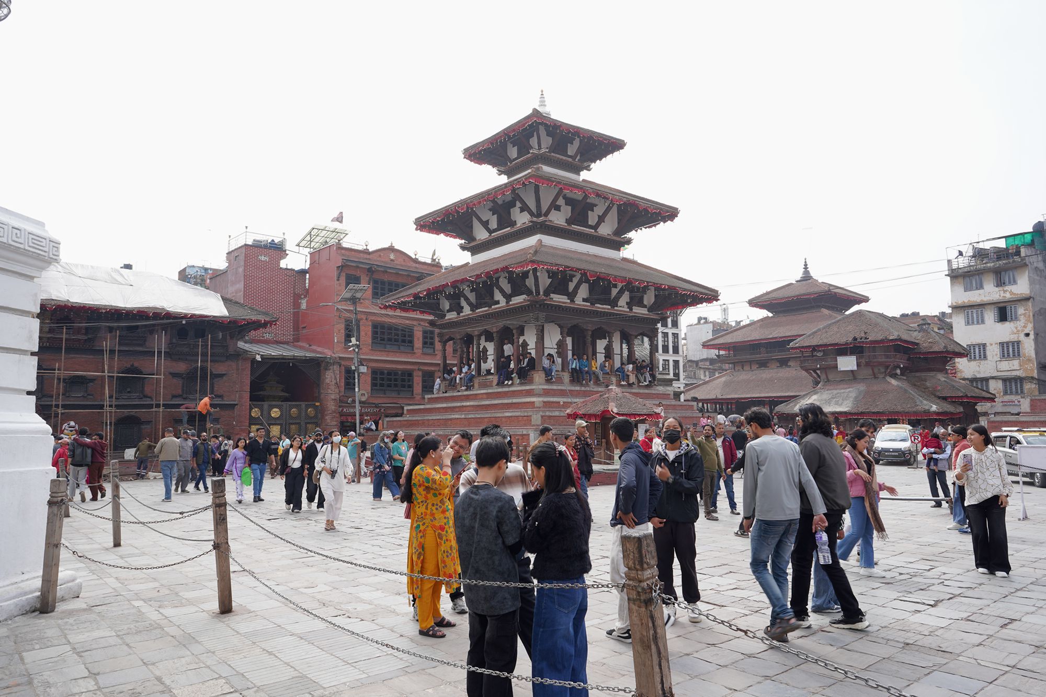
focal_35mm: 24
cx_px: 523
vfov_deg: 53.1
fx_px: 697
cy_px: 348
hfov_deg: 73.7
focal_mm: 24
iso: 100
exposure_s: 1/100
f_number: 9
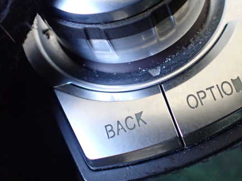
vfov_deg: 34.3
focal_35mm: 42
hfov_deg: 44.1
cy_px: 96
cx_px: 164
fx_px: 293
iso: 800
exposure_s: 1/125
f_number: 2.3
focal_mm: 5.4
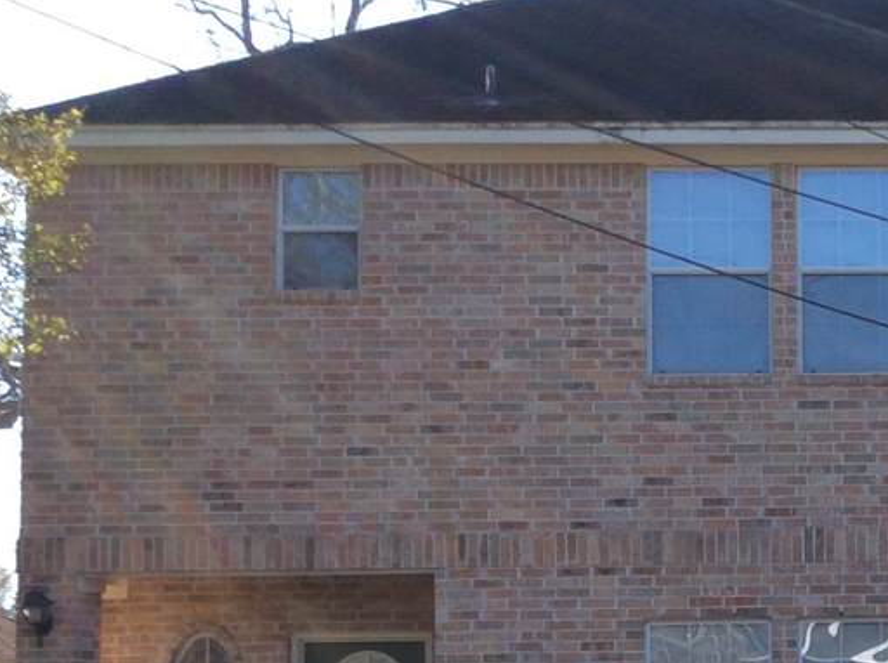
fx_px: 2048
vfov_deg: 18.1
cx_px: 1015
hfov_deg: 22.8
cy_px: 592
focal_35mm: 80
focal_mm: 3.3
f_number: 2.4
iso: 32
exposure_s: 1/430
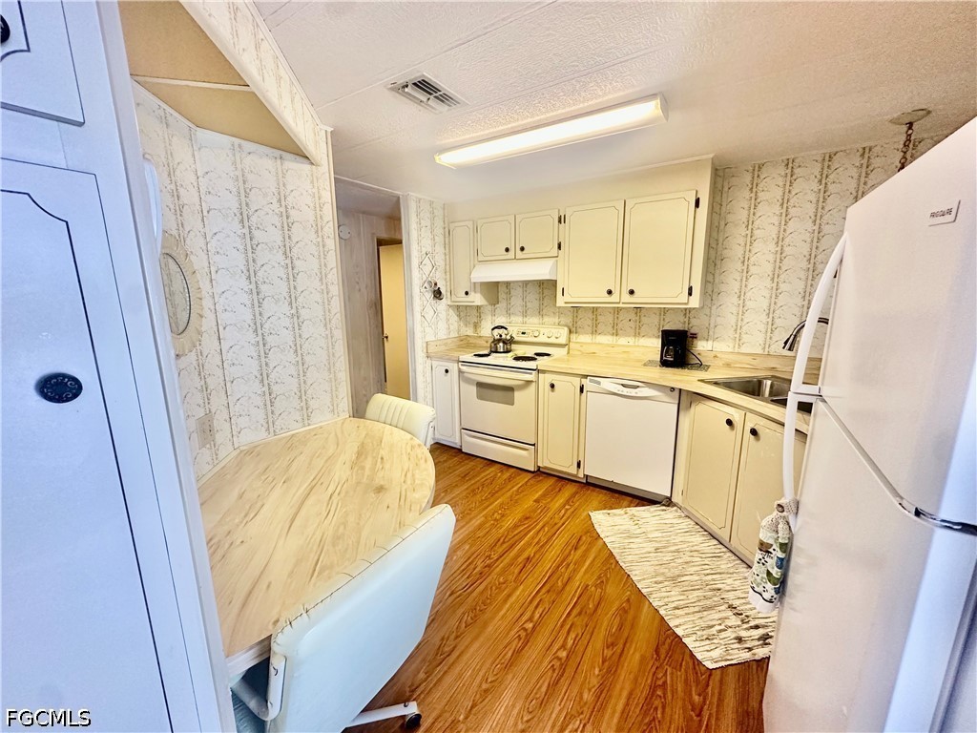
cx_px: 488
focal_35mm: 14
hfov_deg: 102.1
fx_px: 395
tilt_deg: -11.6
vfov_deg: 85.7
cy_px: 366
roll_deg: -0.2
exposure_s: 1/120
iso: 250
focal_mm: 2.22
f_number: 2.2
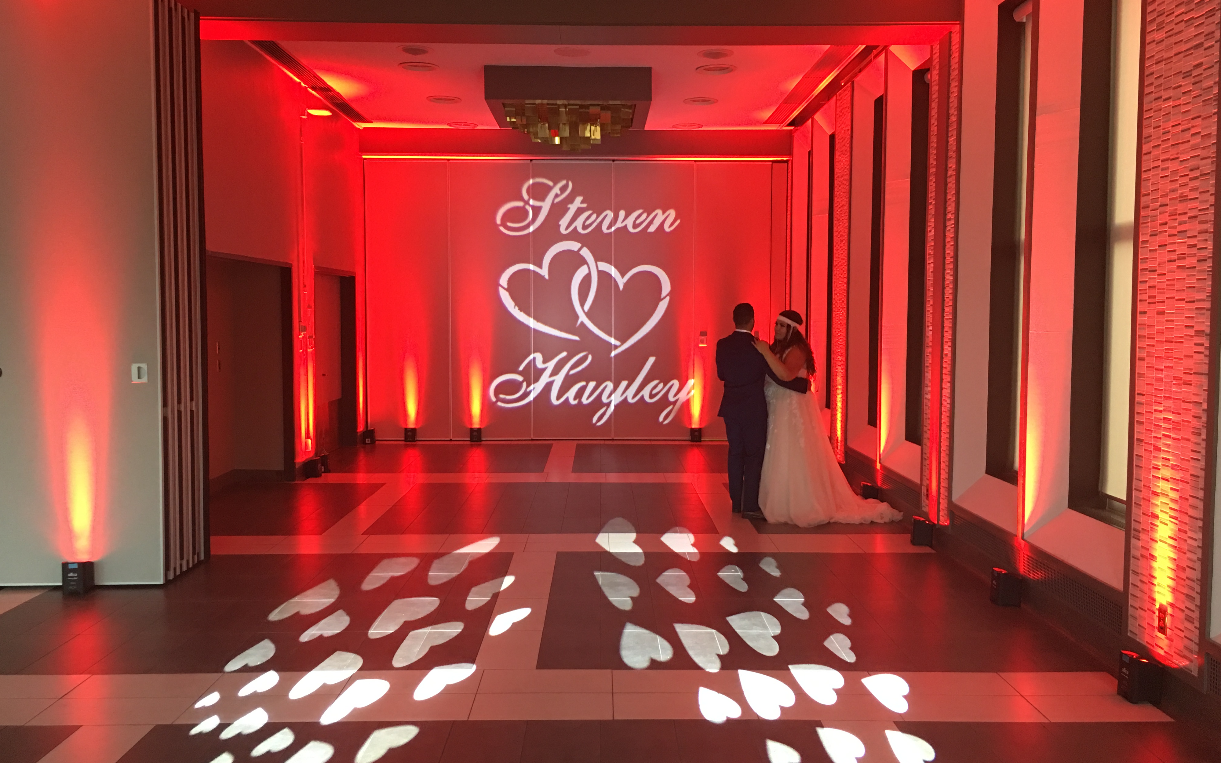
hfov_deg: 61.2
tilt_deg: -3.4
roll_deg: -0.7
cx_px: 614
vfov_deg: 40.6
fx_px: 1032
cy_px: 374
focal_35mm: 31
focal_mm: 4.15
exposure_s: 1/10
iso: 100
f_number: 2.2
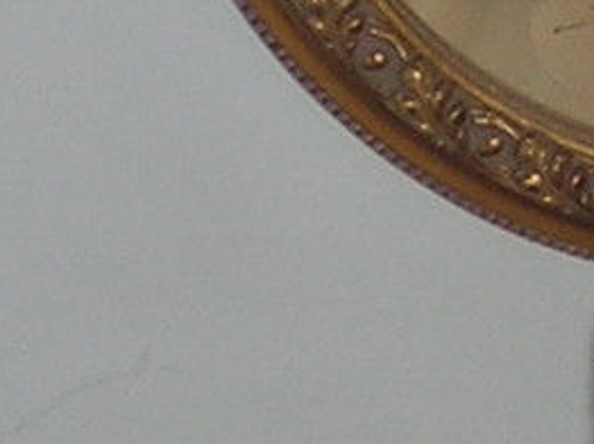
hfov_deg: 6.3
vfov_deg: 4.8
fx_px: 5349
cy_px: 193
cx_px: 664
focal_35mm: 312
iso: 50
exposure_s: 1/60.1
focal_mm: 6.6
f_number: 3.1
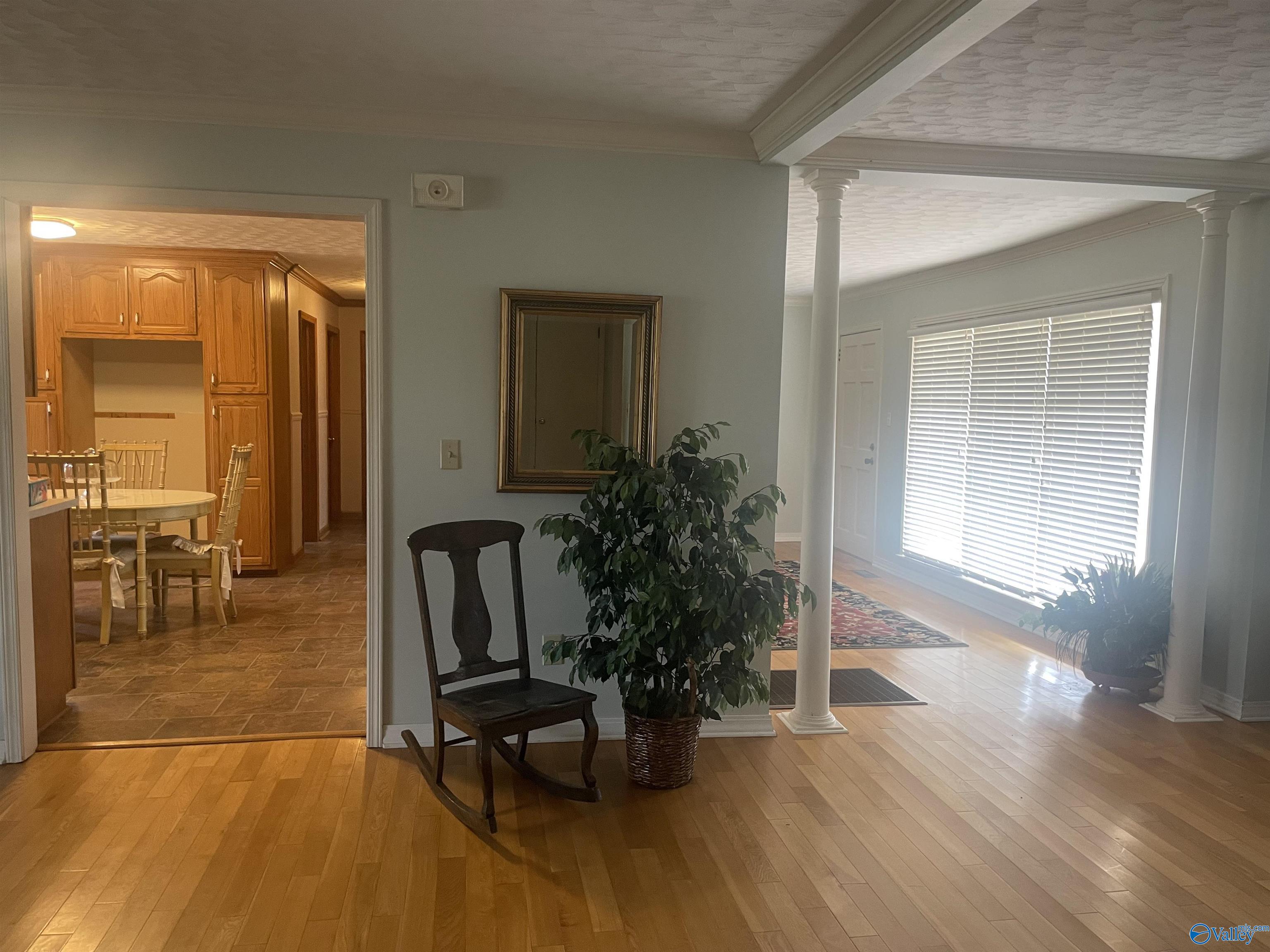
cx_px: 635
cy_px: 476
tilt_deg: -4.6
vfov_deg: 53.1
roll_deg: -0.6
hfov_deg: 67.3
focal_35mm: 26
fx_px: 954
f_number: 1.6
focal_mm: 4.2
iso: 160
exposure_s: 1/60
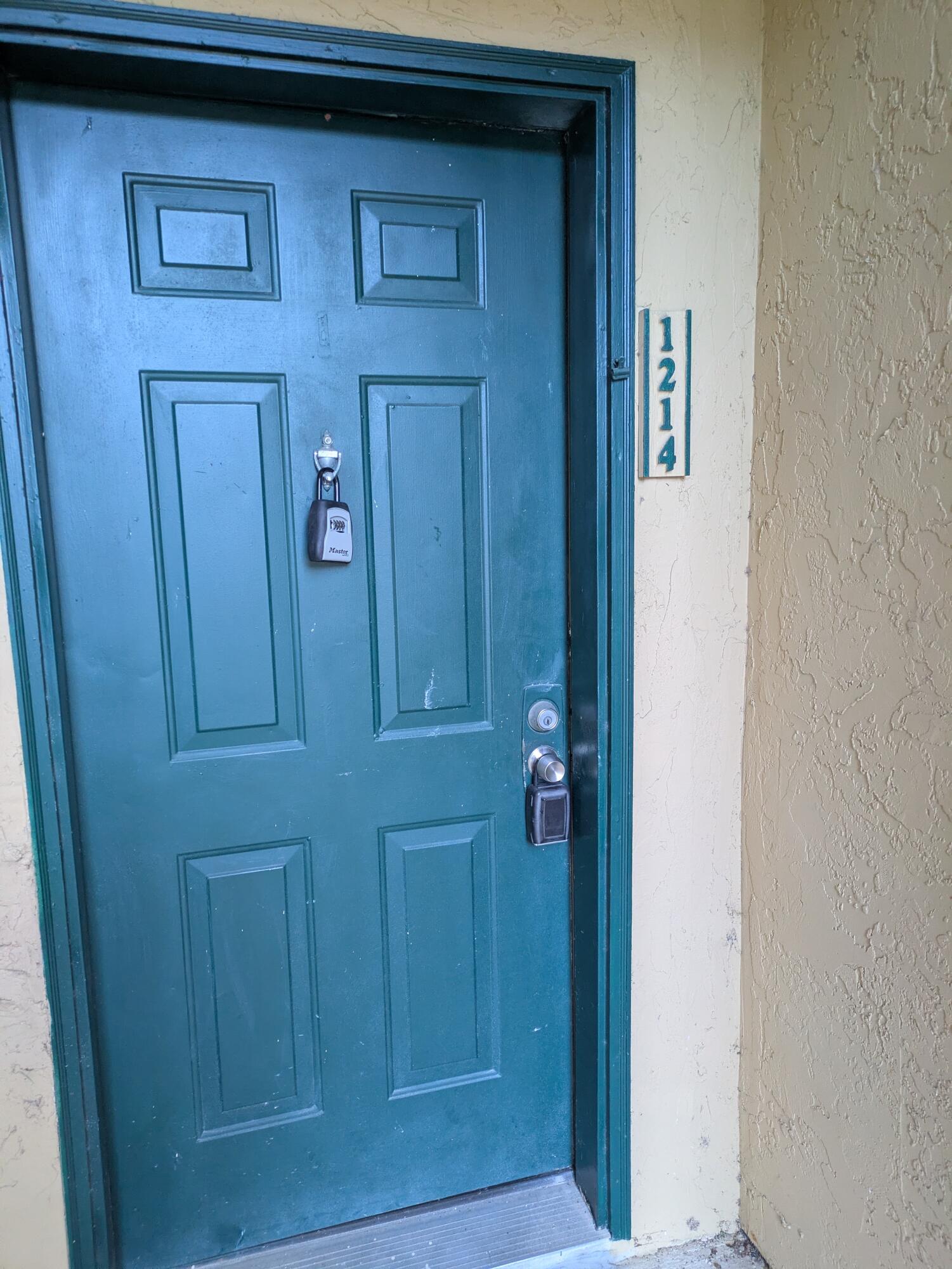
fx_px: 916
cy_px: 634
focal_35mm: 25
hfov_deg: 54.9
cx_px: 476
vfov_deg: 69.4
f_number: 1.89
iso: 383
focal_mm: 5.43
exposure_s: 1/120
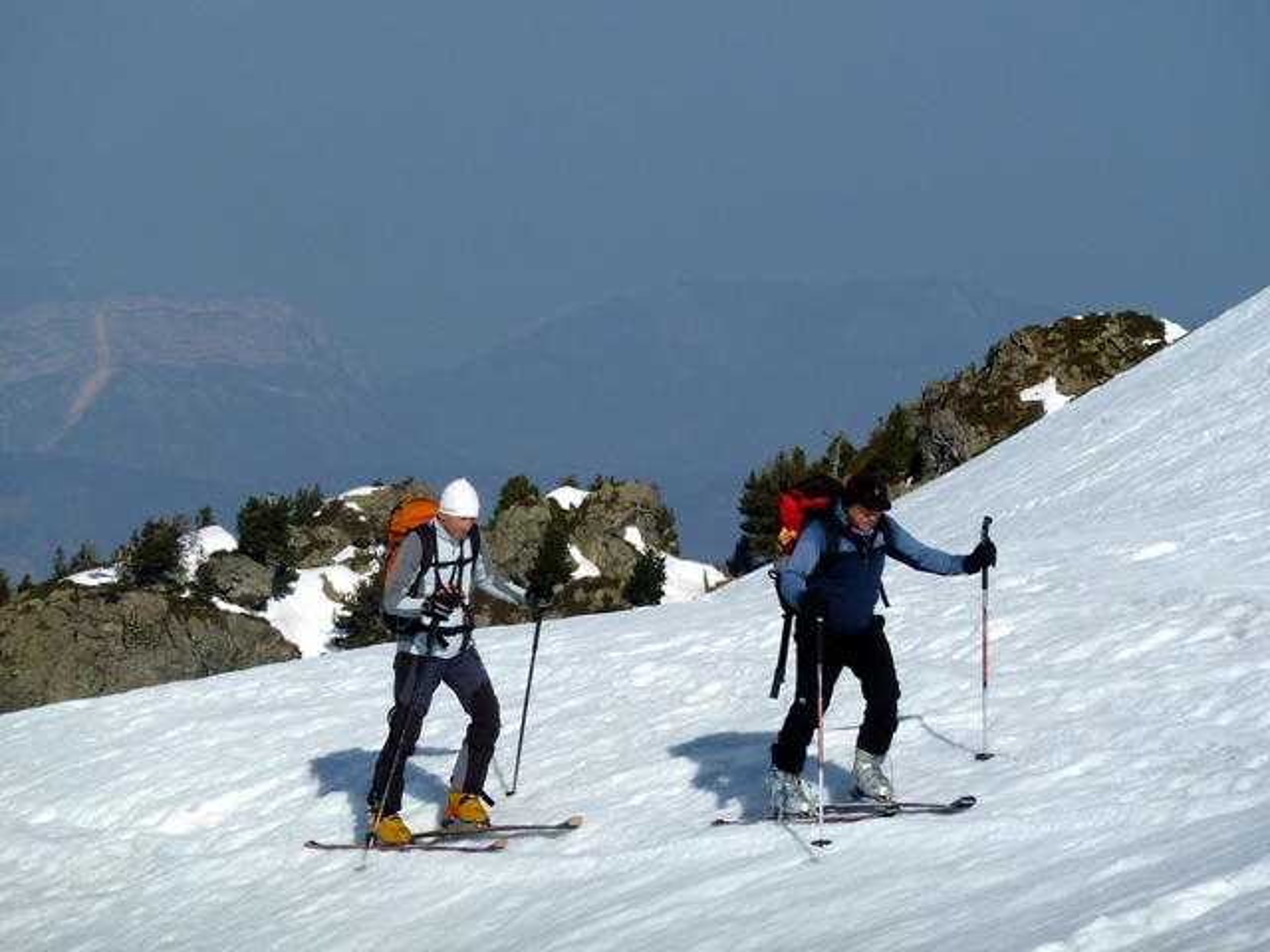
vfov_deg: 6.6
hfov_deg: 8.8
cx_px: 635
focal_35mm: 225
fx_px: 8255
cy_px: 476
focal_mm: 37
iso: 80
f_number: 5.6
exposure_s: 1/800
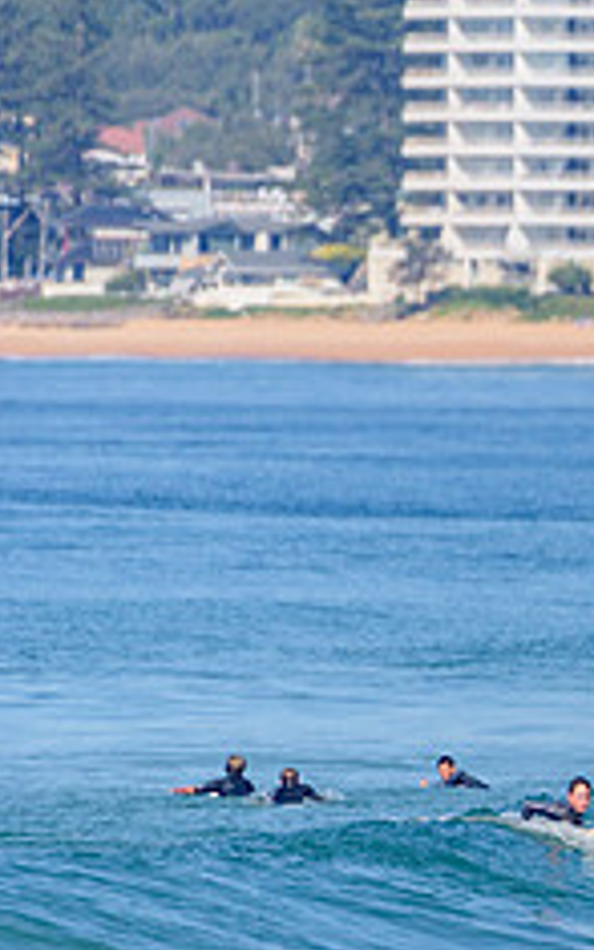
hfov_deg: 1.0
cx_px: 1131
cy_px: 774
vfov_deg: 1.7
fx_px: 32512
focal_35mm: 1256
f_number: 5.6
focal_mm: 500
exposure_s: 1/2000
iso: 140
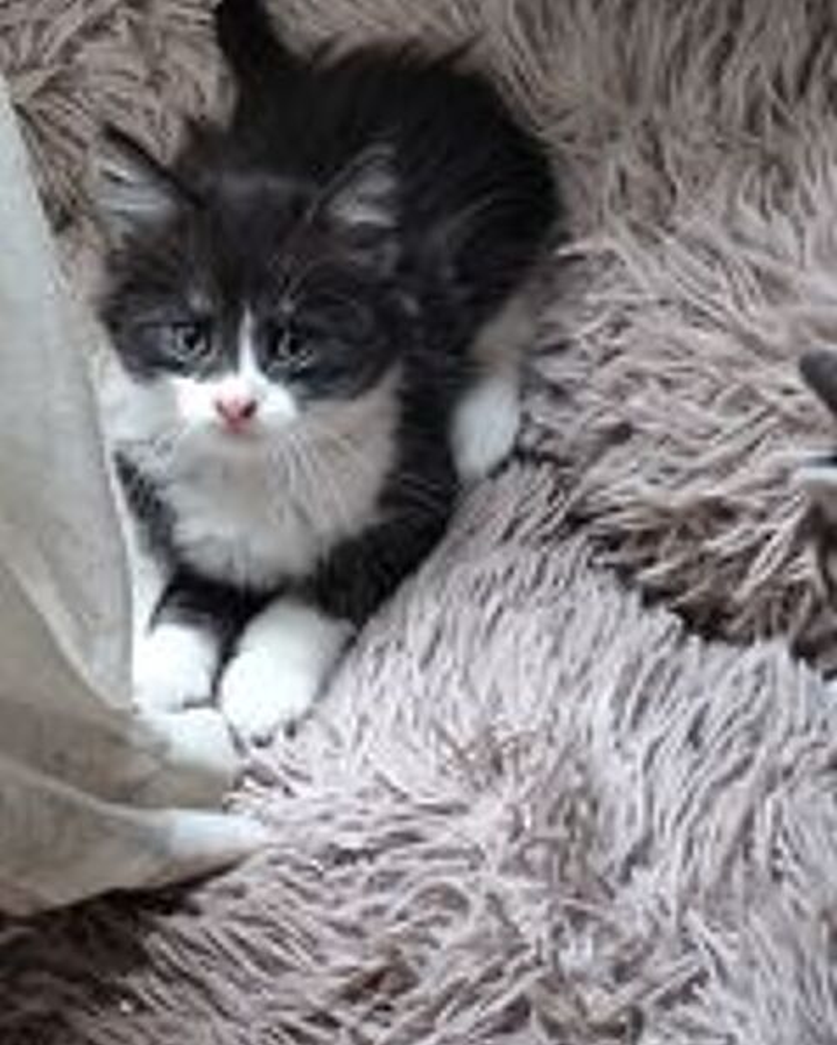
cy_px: 546
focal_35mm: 90
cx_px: 418
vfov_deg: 21.3
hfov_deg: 17.1
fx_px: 2785
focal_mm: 6.14
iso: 320
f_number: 1.65
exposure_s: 1/25
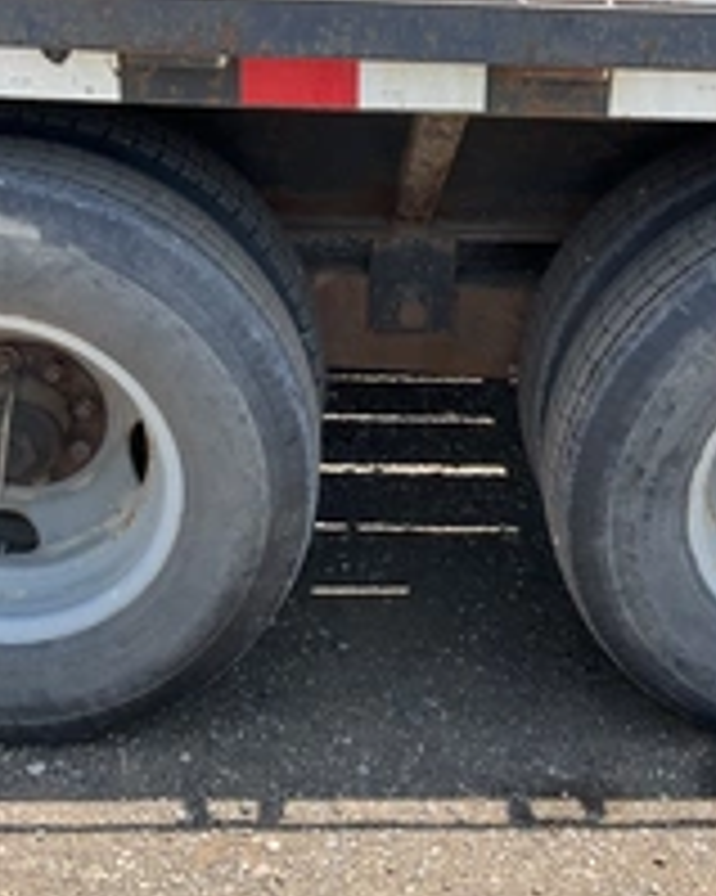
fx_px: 1511
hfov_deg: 26.5
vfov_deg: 33.0
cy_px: 428
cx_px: 459
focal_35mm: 57
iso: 25
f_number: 1.8
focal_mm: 3
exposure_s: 1/529
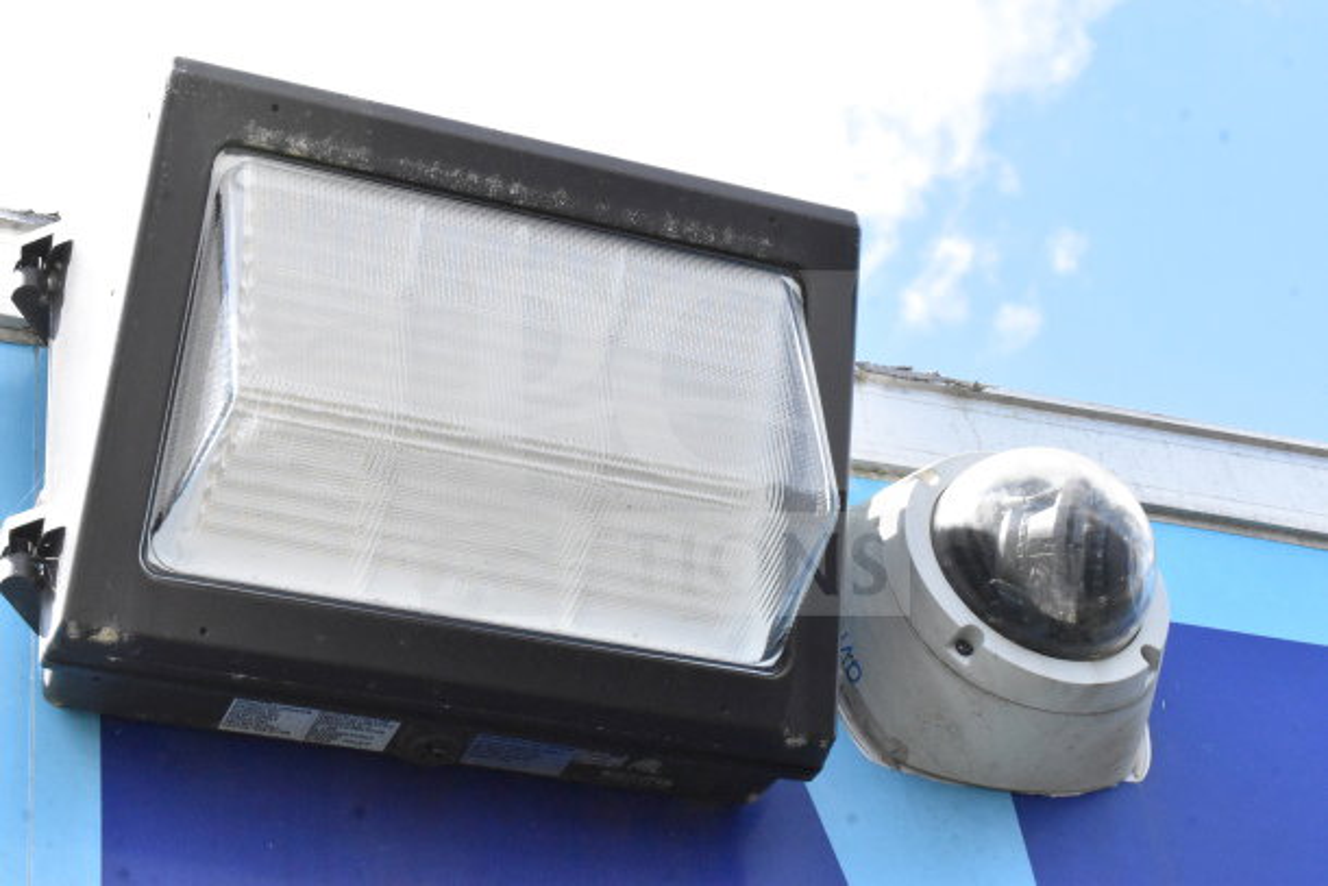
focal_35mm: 72
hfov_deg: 28.1
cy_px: 443
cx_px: 664
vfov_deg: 18.9
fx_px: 2656
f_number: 18
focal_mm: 48
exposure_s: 1/1250
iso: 6400
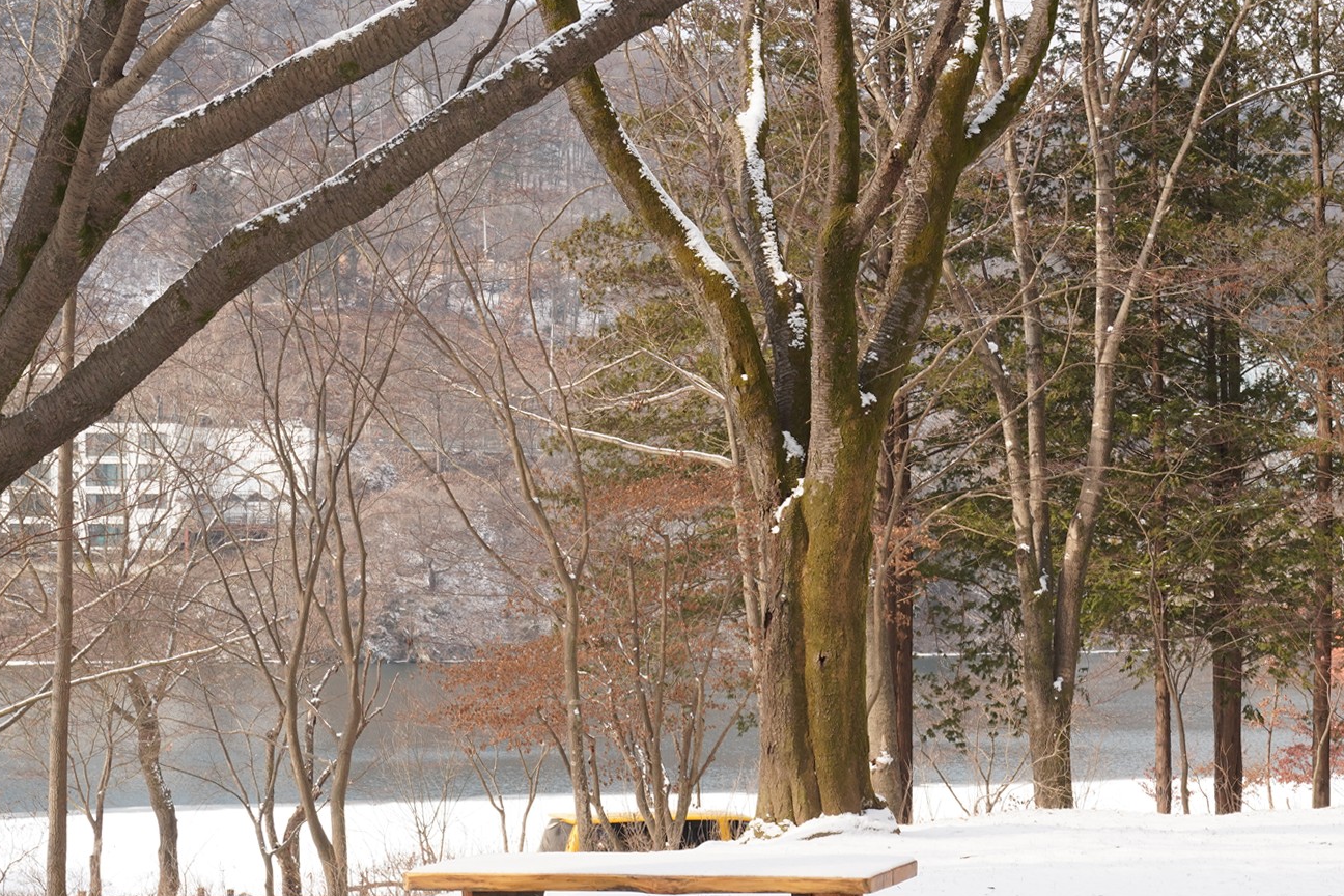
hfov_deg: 28.4
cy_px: 629
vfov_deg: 19.1
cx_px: 780
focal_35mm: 71
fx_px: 2650
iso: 320
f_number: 14
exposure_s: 1/100
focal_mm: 46
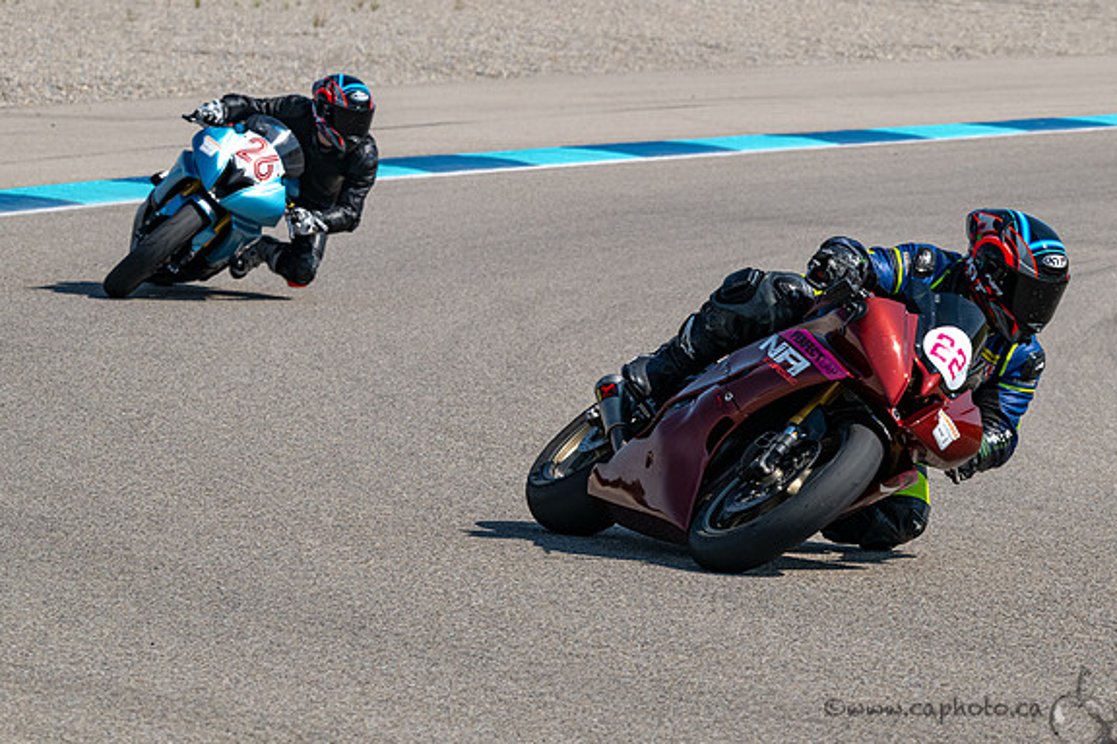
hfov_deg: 7.7
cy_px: 251
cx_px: 692
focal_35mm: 267
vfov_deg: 5.1
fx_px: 8284
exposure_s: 1/1250
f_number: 11
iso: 450
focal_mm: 200
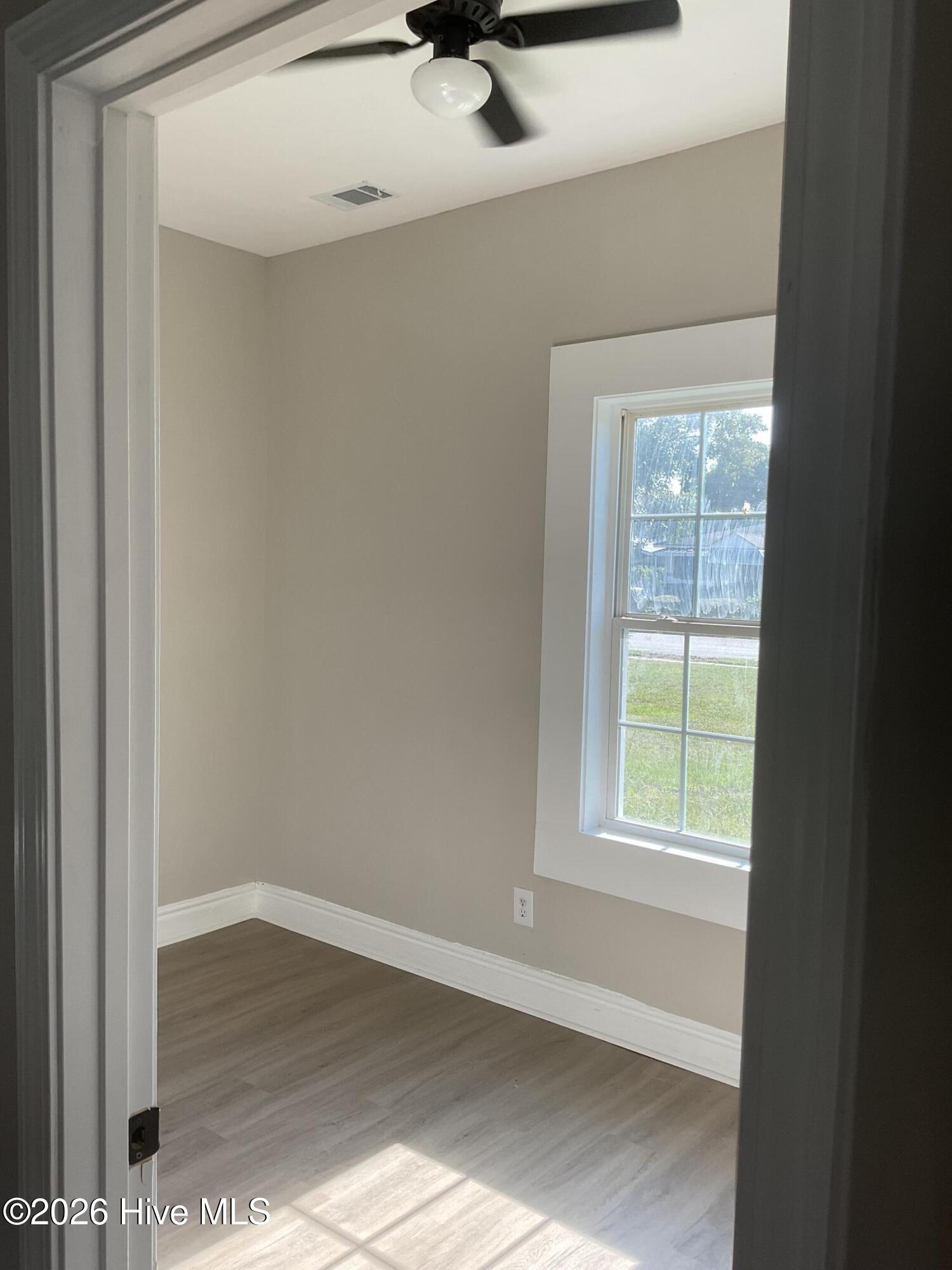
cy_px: 635
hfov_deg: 48.2
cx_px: 476
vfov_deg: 61.7
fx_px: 1063
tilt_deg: -2.9
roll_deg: -0.4
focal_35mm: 29
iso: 16
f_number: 1.8
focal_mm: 3
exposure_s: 1/128
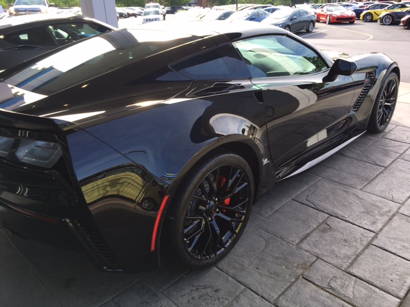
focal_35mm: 29
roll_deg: +3.8
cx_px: 205
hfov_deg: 61.7
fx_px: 343
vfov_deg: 48.2
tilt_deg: -22.3
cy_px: 154
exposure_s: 1/260
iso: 25
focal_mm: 4.15
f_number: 2.2
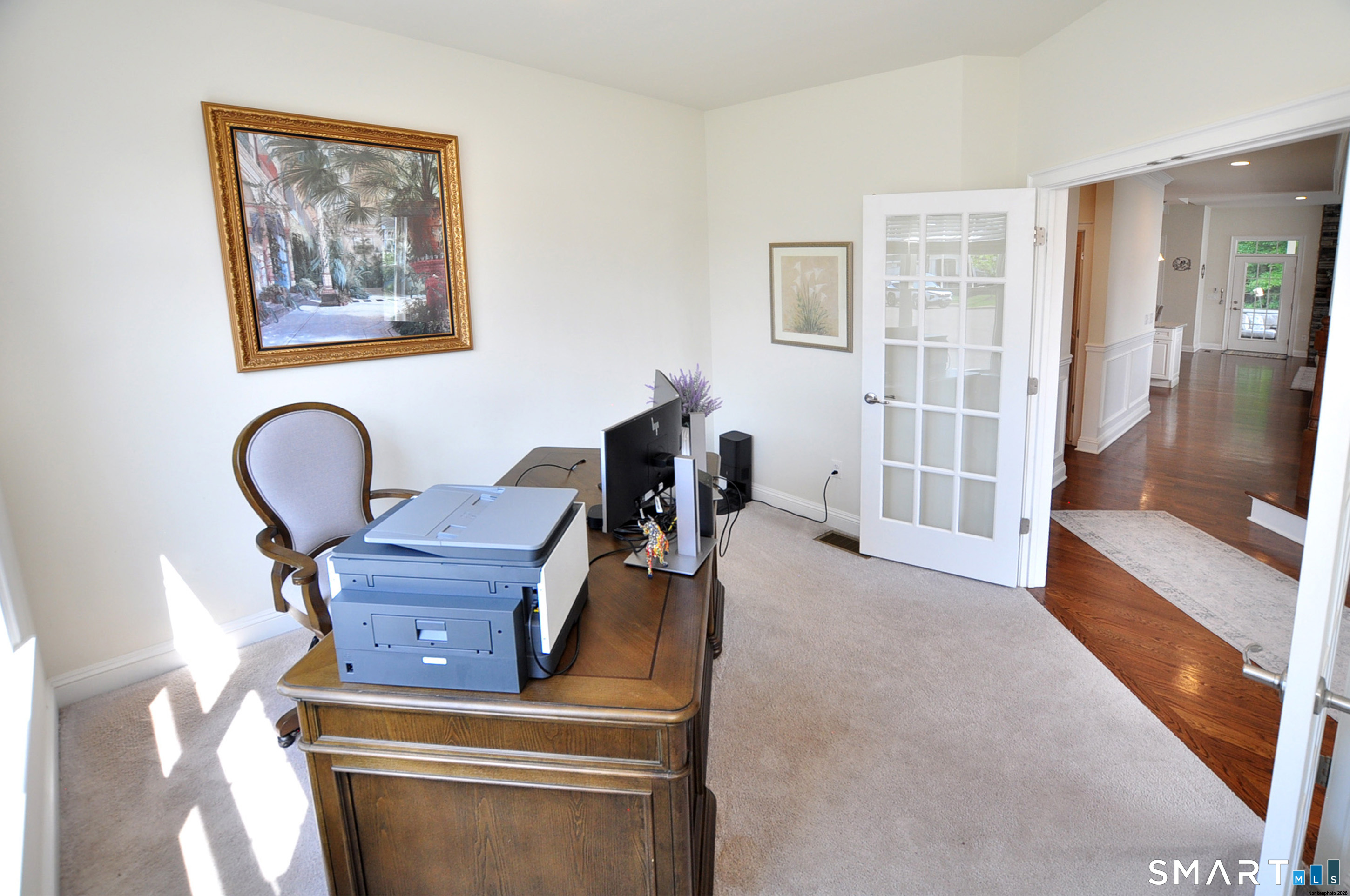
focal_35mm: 15
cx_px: 675
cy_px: 448
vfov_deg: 77.2
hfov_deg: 100.5
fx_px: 562
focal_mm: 10
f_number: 5
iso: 320
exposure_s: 1/80
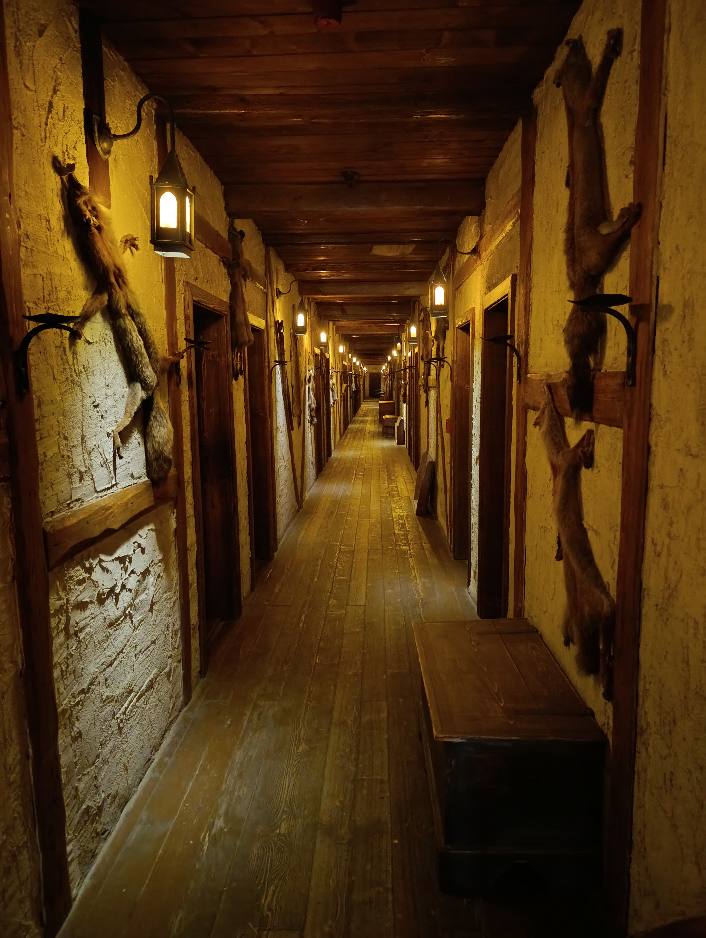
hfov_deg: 59.0
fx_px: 624
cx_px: 353
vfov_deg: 73.8
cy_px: 469
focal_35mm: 23
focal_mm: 6.14
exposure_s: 1/10
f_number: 1.6
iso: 8000
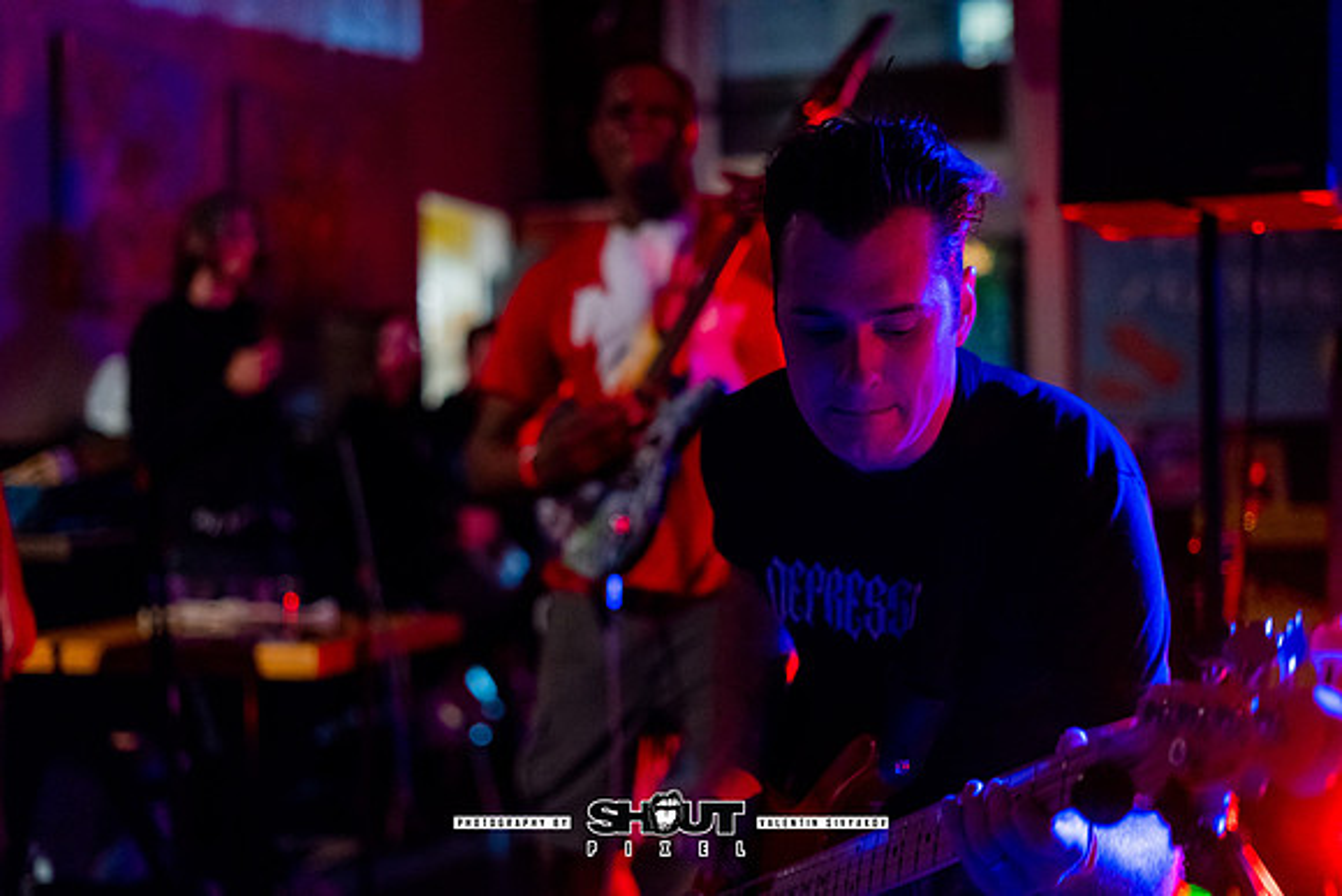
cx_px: 671
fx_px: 1864
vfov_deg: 27.0
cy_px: 448
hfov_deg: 39.6
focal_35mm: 50
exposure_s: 1/160
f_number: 2
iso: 3200
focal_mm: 50
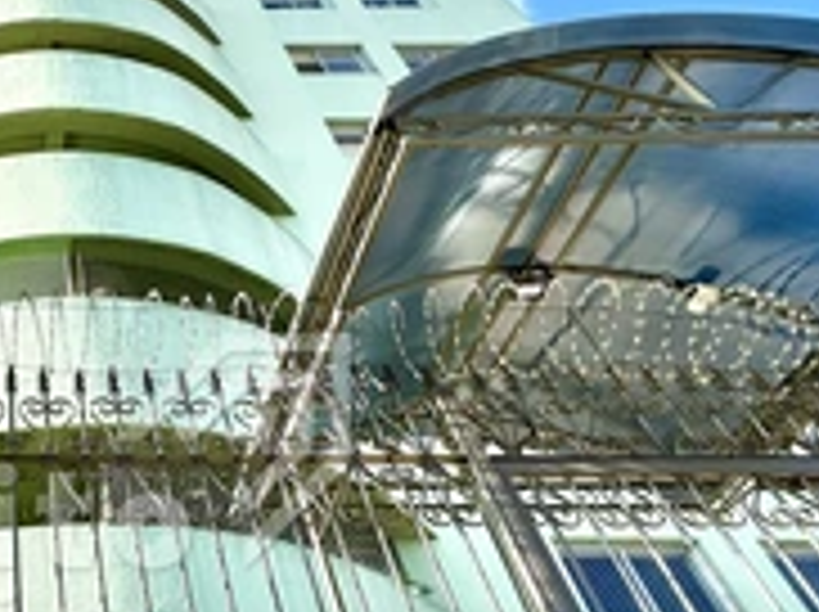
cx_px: -54
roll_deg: -1.1
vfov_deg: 36.9
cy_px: 508
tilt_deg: +40.2
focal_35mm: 37
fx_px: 874
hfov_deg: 41.4
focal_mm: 2.22
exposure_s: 1/1335
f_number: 2.2
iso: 40
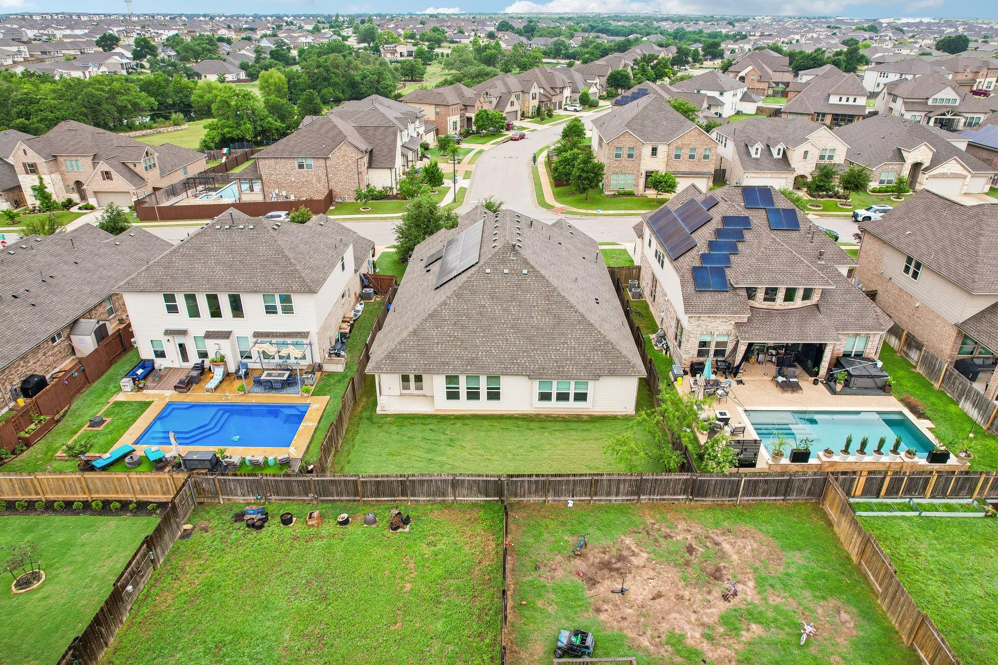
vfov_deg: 57.2
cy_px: 332
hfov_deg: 78.6
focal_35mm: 22
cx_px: 499
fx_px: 610
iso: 130
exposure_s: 1/500
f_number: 2.8
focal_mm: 8.4
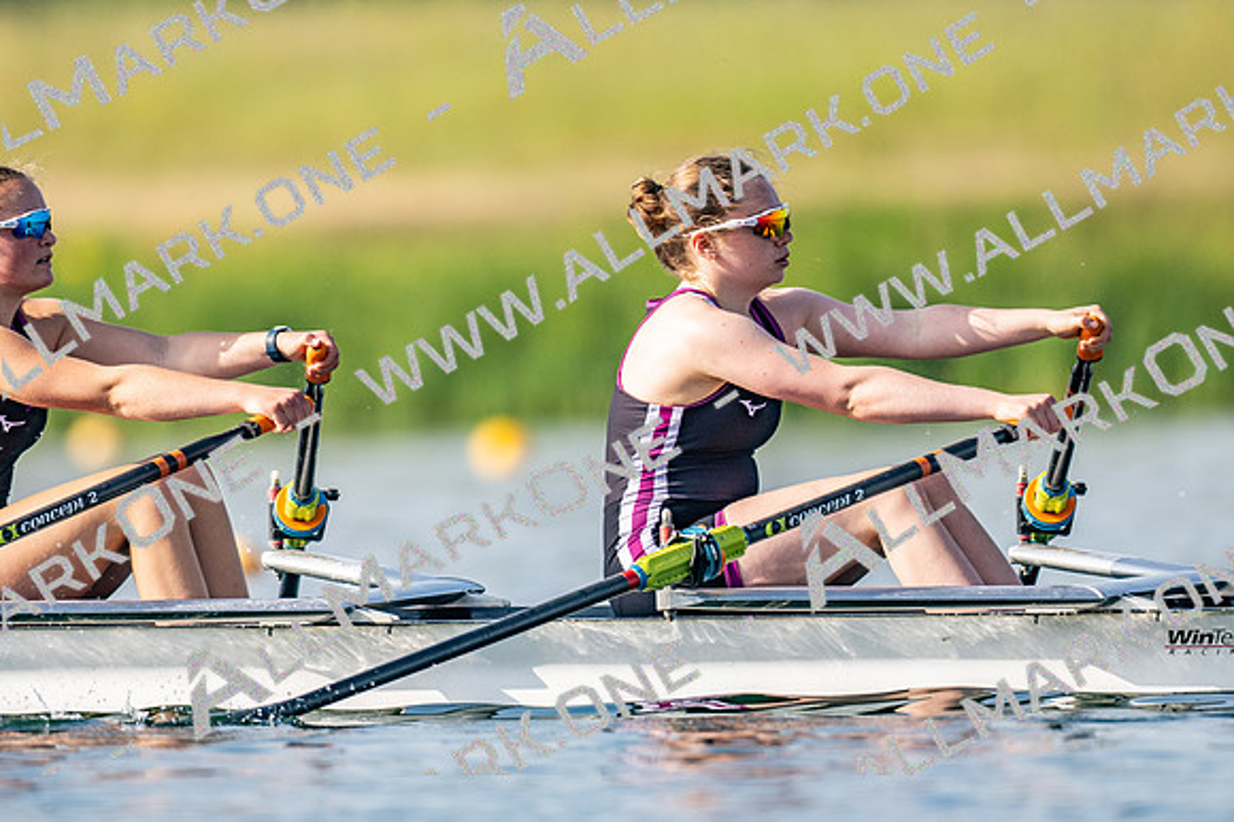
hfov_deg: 2.3
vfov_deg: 1.5
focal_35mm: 900
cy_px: 411
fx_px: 30831
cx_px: 617
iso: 200
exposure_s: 1/2500
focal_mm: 600
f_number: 4
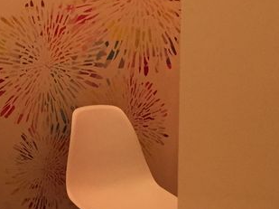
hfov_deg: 20.0
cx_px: -20
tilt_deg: -5.8
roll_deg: +0.6
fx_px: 757
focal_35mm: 94
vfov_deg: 15.6
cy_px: 40
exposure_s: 1/33
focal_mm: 4.15
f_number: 2.2
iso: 250
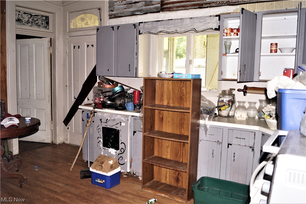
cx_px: 153
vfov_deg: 43.6
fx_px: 255
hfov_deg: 62.0
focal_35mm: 30
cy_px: 102
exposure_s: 1/60
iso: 320
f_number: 3.5
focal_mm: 20
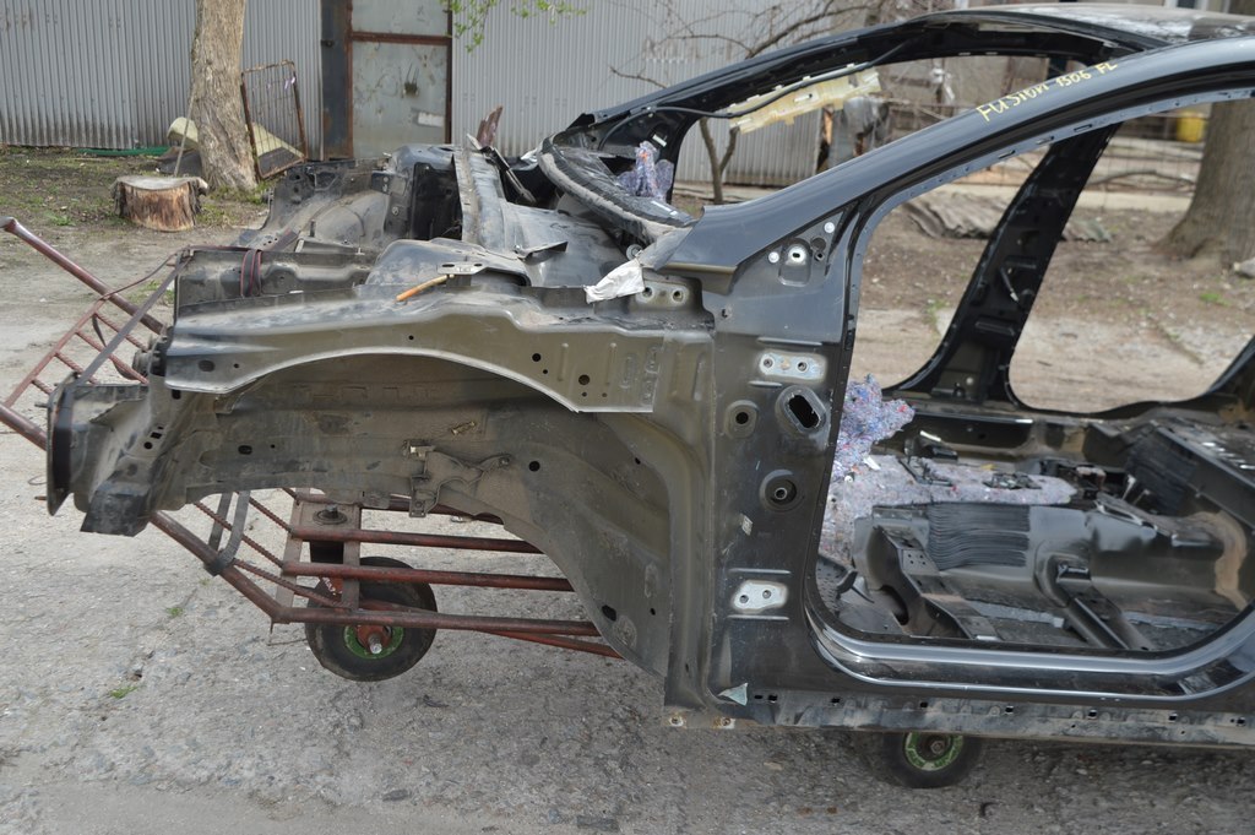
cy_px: 418
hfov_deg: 53.2
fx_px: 1254
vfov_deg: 36.8
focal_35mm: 36
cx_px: 628
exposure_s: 1/125
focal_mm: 24
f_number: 5.6
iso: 100
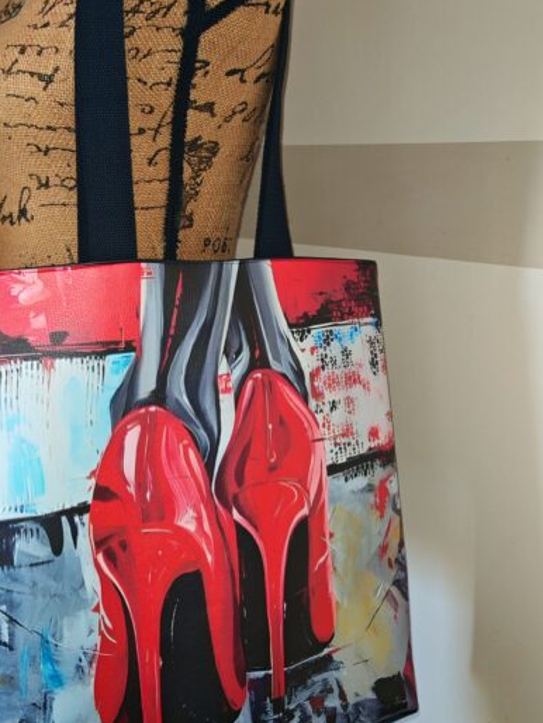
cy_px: 322
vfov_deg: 44.7
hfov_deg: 34.2
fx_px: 878
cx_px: 212
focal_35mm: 42
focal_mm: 6.67
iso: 1000
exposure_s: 1/33
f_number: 1.9
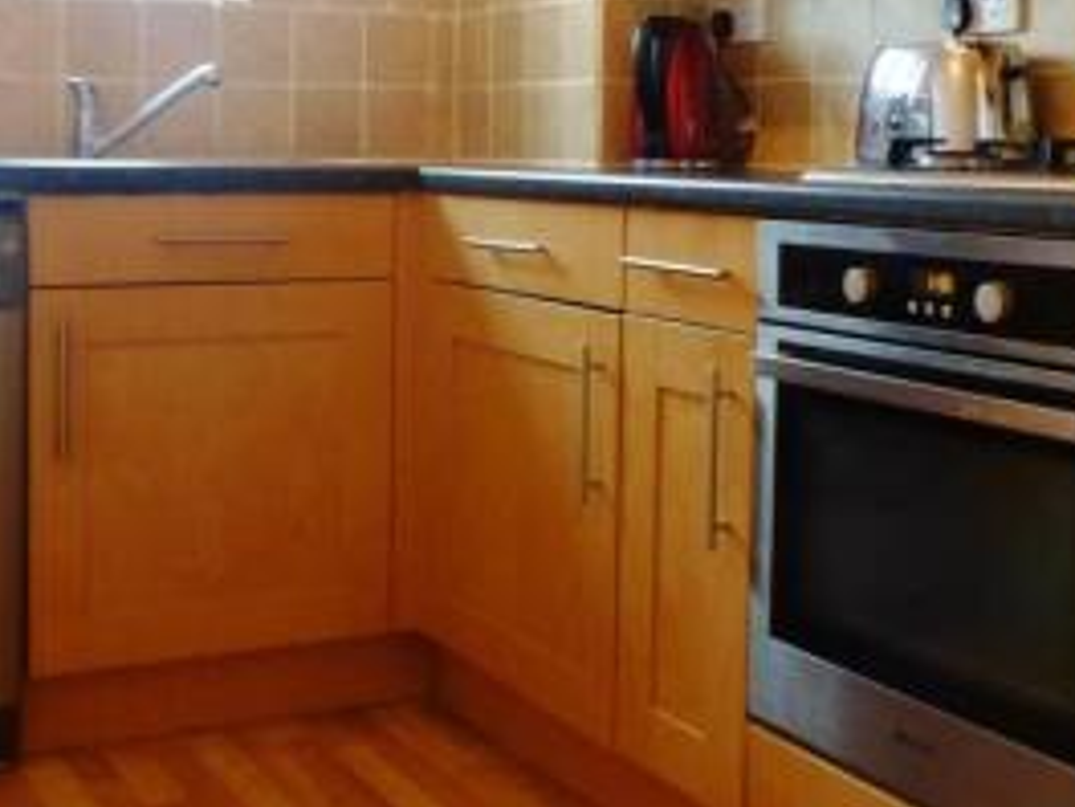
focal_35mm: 53
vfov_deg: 27.2
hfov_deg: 36.2
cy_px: 202
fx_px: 1646
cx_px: 499
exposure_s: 1/25
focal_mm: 4.3
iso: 400
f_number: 3.3
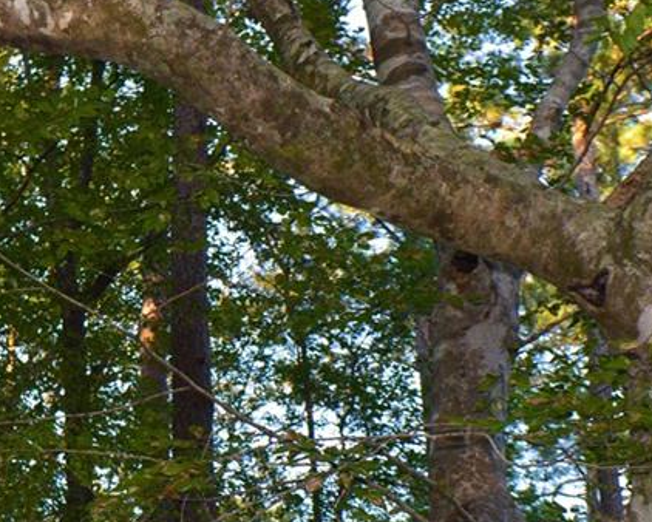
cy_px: 368
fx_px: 1779
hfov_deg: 20.7
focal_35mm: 92
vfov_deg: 16.6
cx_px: 192
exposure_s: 1/50
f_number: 5
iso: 180
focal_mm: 27
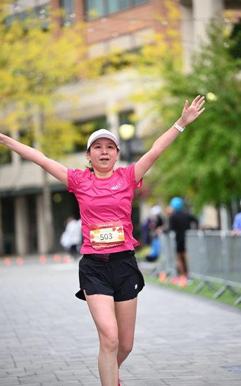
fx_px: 1723
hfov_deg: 8.0
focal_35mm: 164
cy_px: 193
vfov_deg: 12.8
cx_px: 124
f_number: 2.8
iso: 640
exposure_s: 1/2000
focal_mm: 160
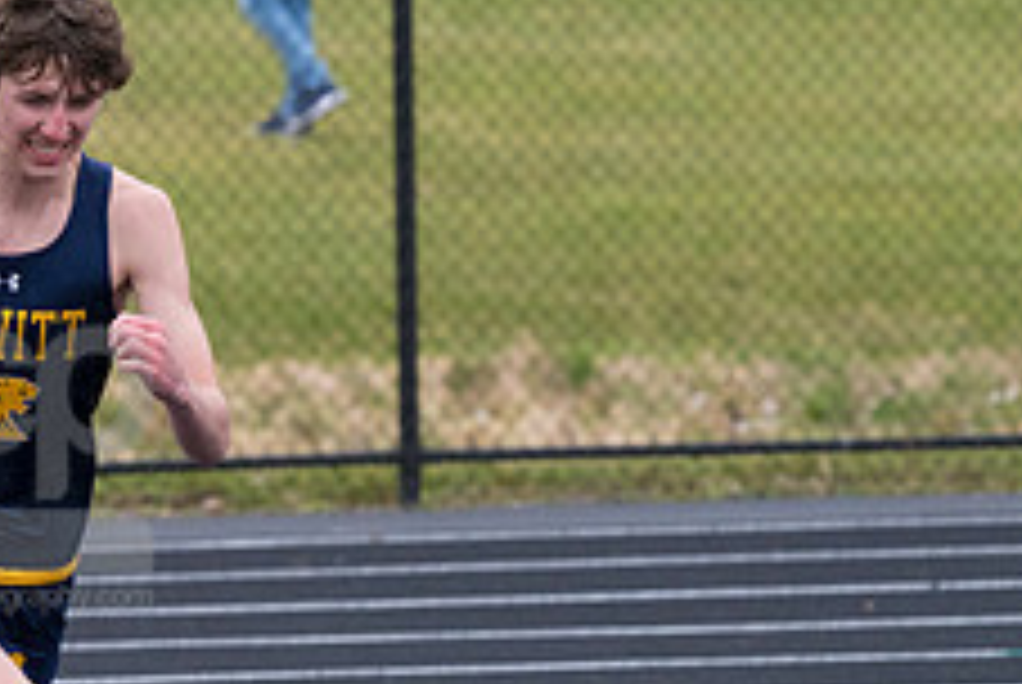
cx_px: 18
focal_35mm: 434
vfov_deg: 3.2
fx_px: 12337
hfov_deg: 4.7
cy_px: 452
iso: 2000
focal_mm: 170
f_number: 5
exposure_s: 1/2000
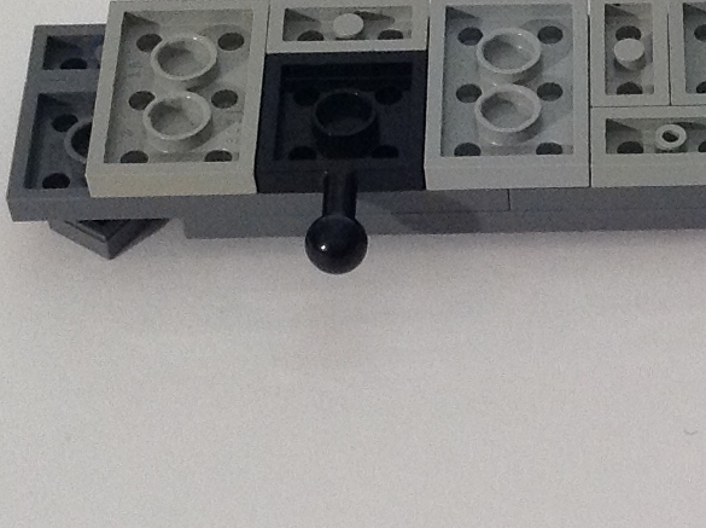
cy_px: 294
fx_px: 3157
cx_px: 818
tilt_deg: -48.2
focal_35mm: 155
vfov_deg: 9.5
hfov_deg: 12.5
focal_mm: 4.28
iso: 100
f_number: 2.4
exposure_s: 1/120
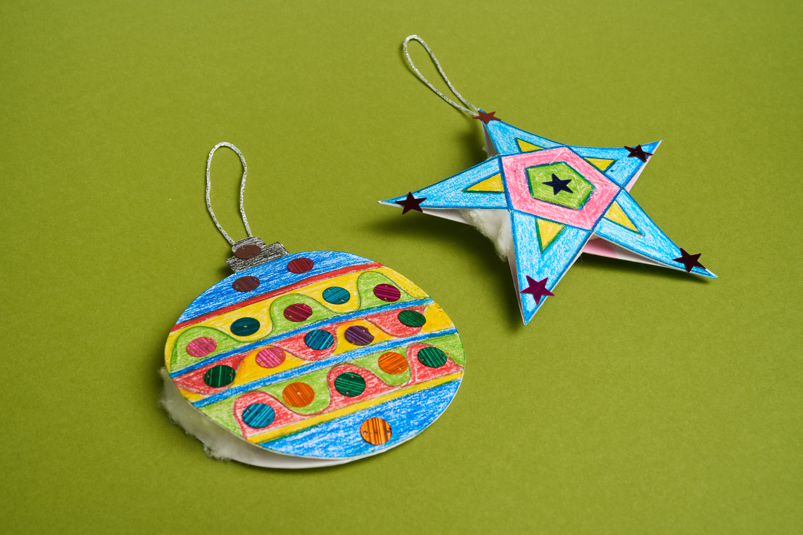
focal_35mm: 43
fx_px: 959
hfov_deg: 45.4
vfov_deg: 31.2
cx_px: 402
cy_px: 268
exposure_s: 1/100
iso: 500
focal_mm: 43
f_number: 16
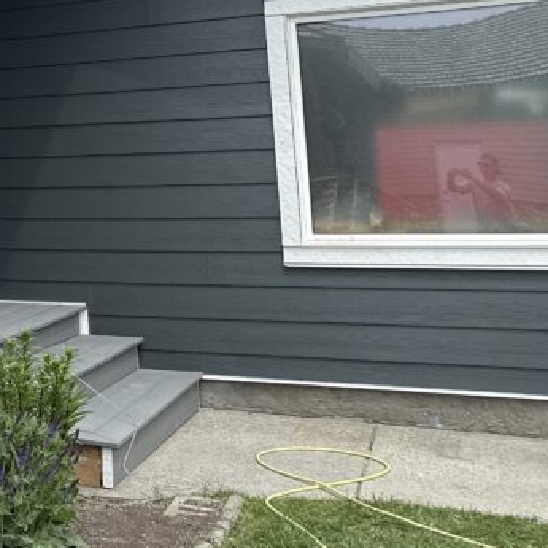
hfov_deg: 22.6
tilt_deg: +5.5
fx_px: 1128
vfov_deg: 26.4
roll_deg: +1.0
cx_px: -262
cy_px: 60
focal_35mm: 63
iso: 80
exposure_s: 1/1618
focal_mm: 6.76
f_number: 1.78
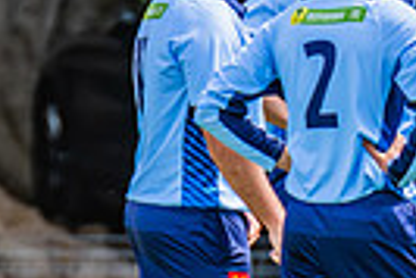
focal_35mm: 2978
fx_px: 34450
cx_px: 677
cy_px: 217
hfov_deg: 0.7
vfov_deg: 0.5
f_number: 9
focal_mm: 600
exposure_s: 1/800
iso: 800
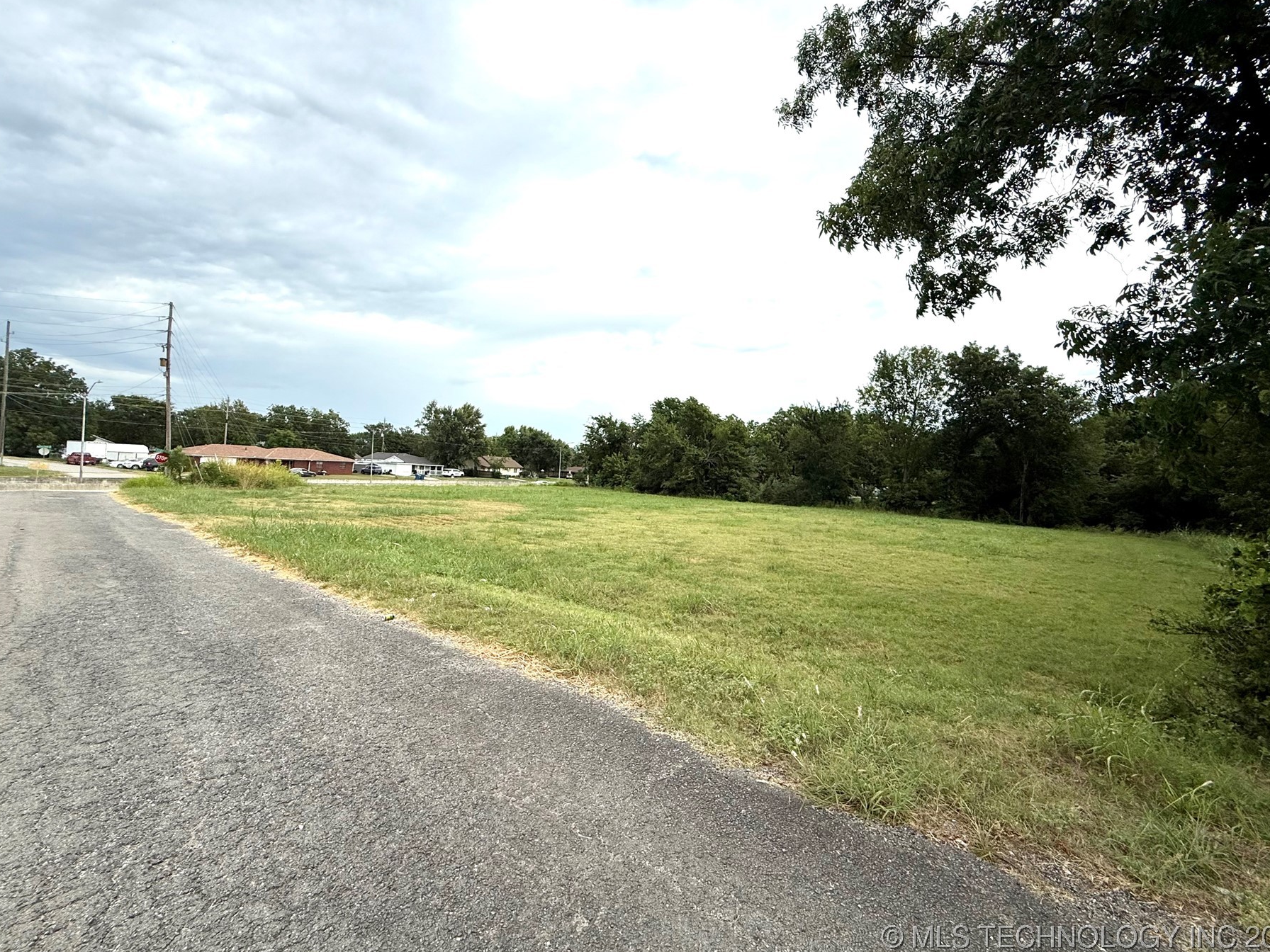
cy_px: 457
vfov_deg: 81.7
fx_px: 550
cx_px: 636
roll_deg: -2.8
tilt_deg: +2.3
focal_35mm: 15
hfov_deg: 98.2
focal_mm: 2.22
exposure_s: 1/1235
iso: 50
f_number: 2.2
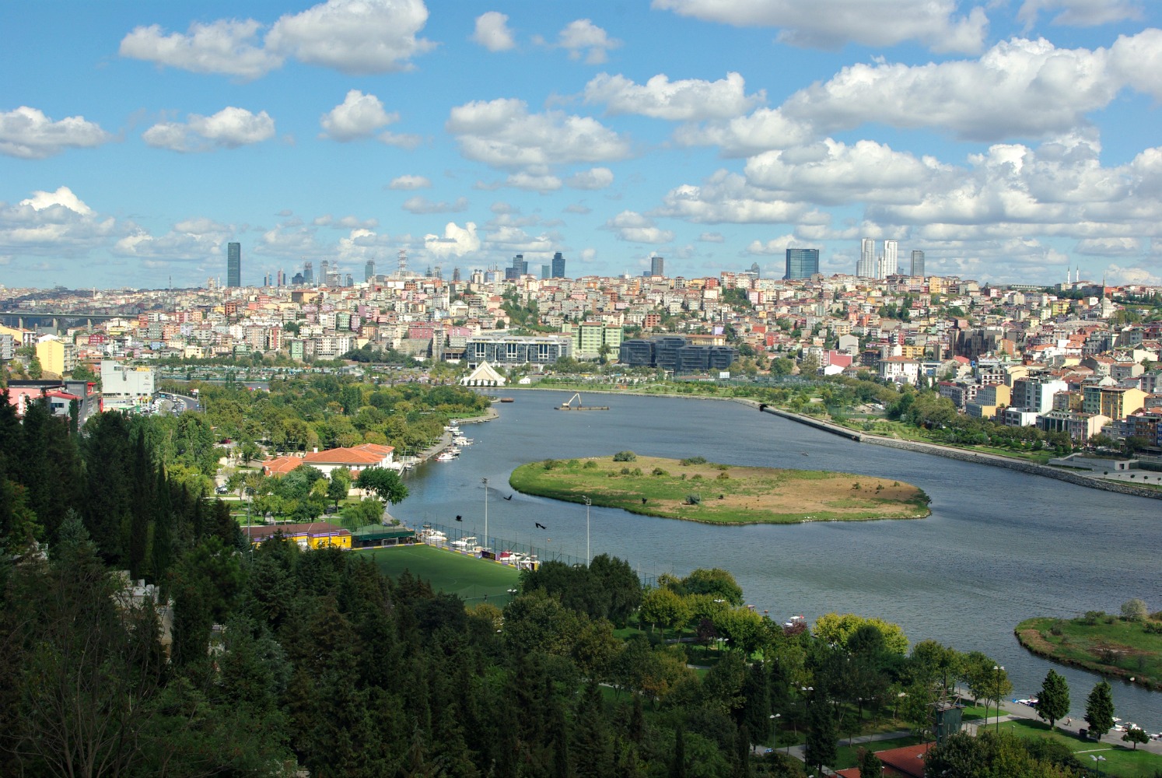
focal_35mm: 46
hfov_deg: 42.7
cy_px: 389
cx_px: 581
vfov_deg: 29.3
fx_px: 1486
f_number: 11
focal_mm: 30.63
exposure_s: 1/180
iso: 100
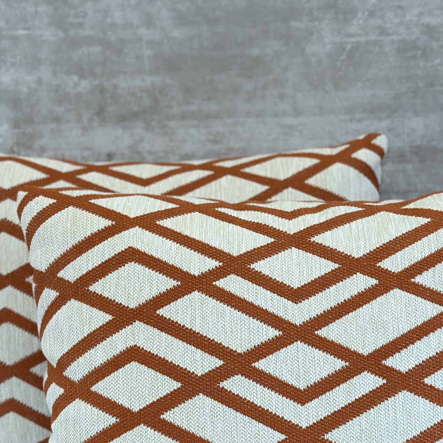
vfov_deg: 19.6
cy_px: 380
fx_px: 1260
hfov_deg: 19.9
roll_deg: +2.0
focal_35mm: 87
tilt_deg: -15.5
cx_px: 244
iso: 64
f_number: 1.78
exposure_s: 1/120
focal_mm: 6.86
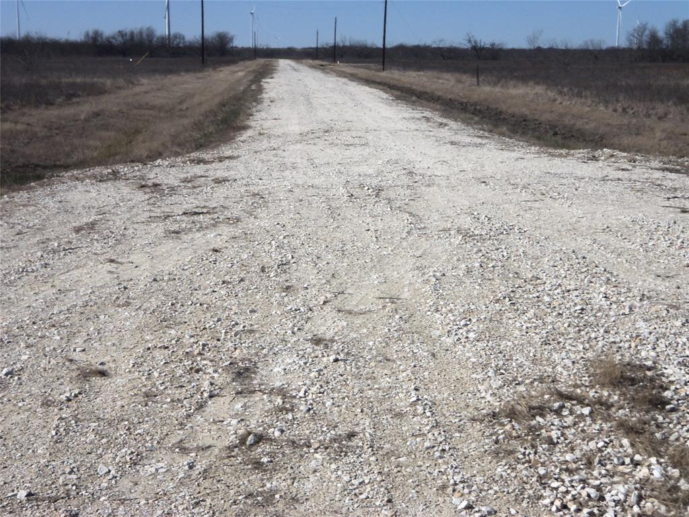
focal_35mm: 62
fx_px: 1234
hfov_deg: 31.2
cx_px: 344
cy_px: 258
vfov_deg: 23.7
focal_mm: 10.9
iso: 64
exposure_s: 1/160
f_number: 13.2
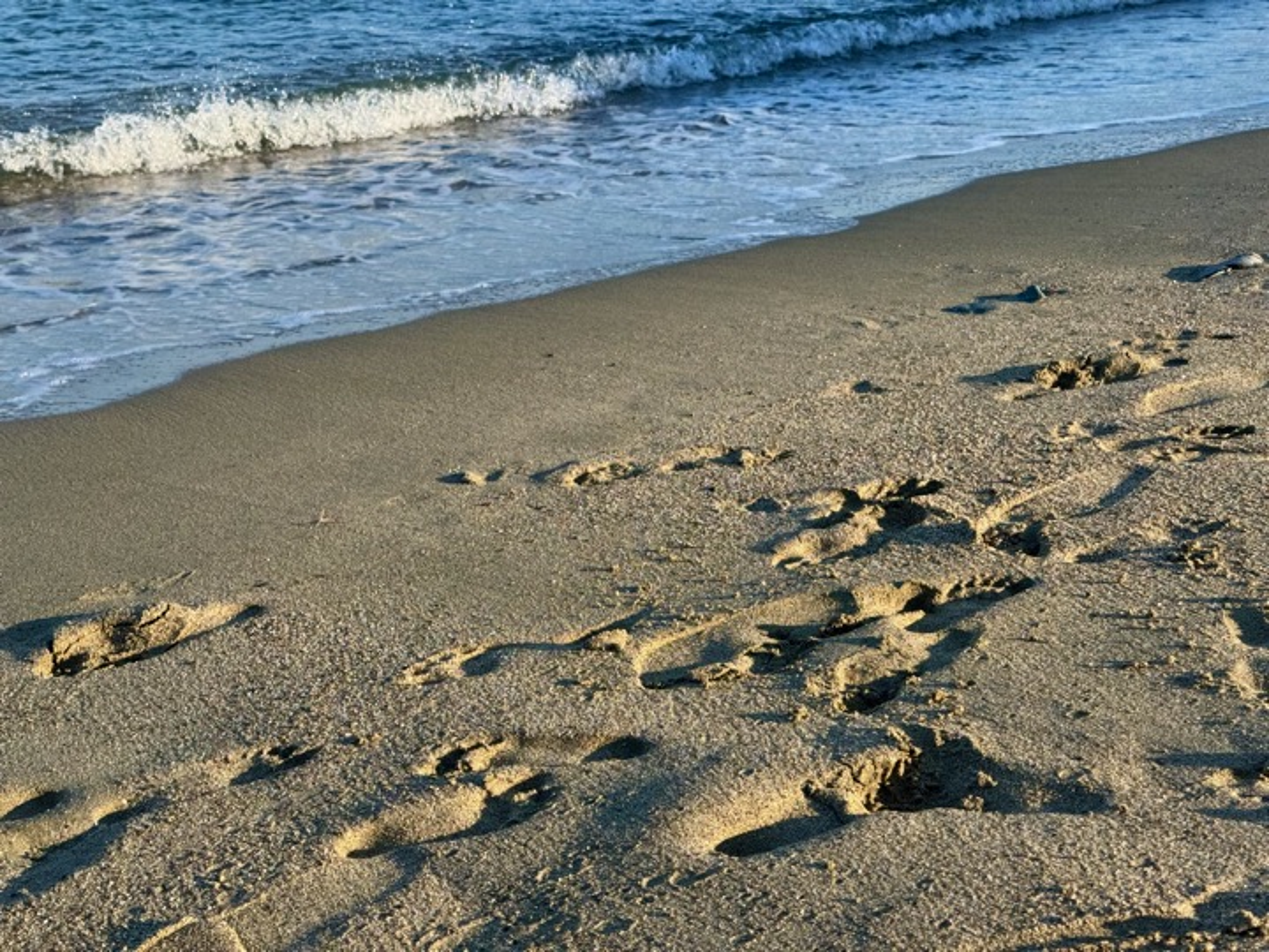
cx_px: 634
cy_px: 476
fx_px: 1760
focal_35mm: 48
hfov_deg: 39.7
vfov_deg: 30.3
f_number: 1.78
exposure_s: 1/2045
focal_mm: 6.76
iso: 64
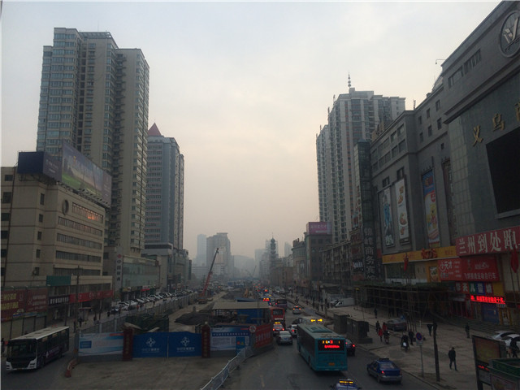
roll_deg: +2.8
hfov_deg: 61.7
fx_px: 436
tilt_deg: +10.4
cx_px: 260
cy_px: 195
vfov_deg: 48.2
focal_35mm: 29
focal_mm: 4.15
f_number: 2.2
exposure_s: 1/578
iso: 32
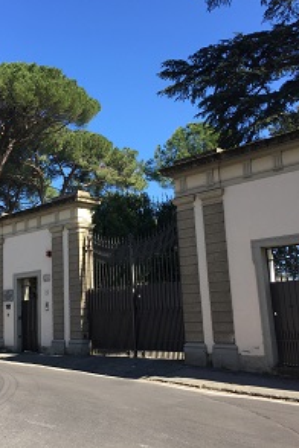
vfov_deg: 47.4
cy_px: 221
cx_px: 78
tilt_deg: +8.4
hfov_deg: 32.1
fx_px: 511
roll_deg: +0.2
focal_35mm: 41
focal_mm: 4.15
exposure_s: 1/775
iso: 32
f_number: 2.2
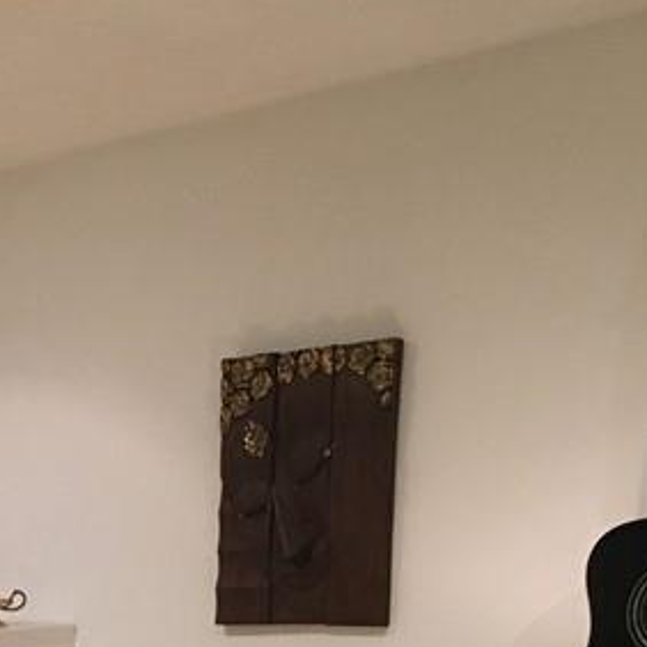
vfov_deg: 17.4
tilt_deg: -6.1
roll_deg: -1.2
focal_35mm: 93
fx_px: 1967
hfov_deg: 17.4
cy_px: 863
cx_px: -220
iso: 125
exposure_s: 1/30
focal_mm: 4.15
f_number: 2.2
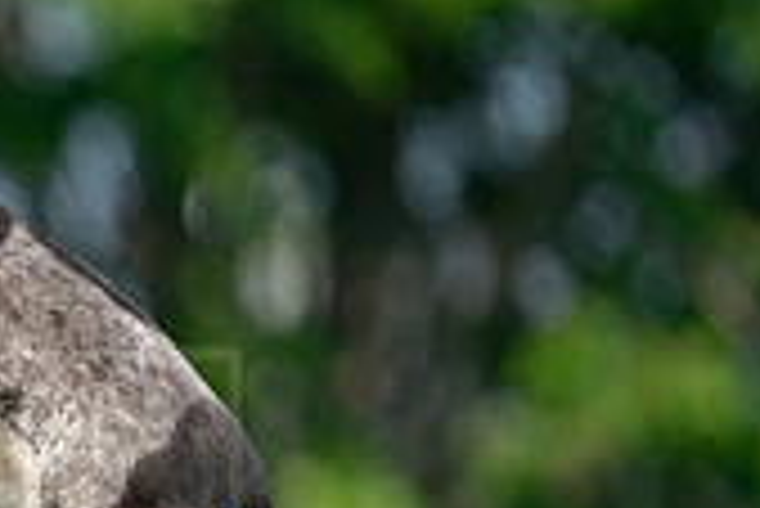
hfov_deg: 1.4
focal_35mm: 1523
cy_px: 573
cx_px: -499
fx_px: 32179
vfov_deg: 0.9
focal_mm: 444
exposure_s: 1/4000
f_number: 6.3
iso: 1600
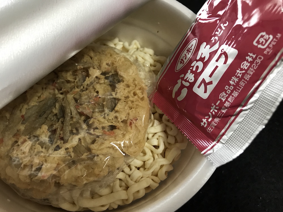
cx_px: 142
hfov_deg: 63.4
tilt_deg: -61.5
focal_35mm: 28
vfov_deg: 49.7
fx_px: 229
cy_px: 106
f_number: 1.8
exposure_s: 1/24
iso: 40
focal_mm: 3.99
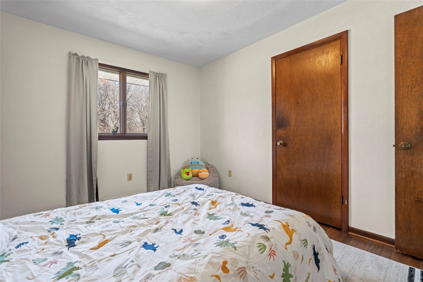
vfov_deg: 73.7
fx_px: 188
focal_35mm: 16
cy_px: 141
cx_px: 212
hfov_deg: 96.7
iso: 320
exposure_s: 1/1.25
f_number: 8
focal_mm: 16
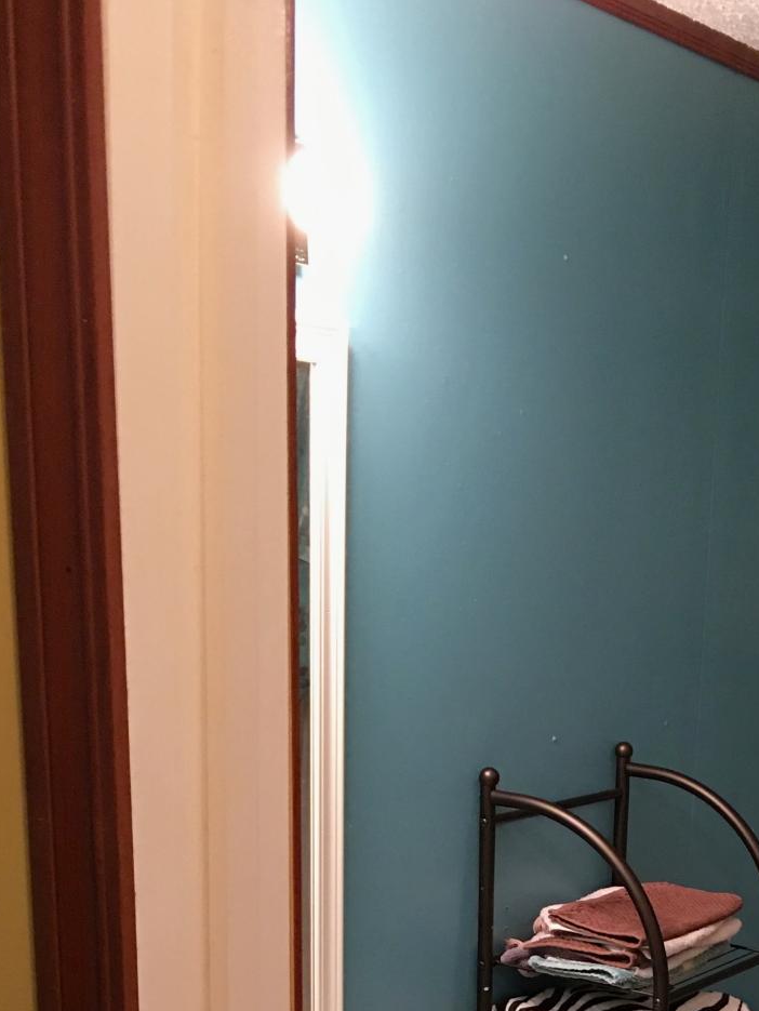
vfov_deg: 28.9
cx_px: 751
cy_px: 1046
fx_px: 1811
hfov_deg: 22.8
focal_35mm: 62
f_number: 2.2
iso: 80
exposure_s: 1/10
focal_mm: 4.15
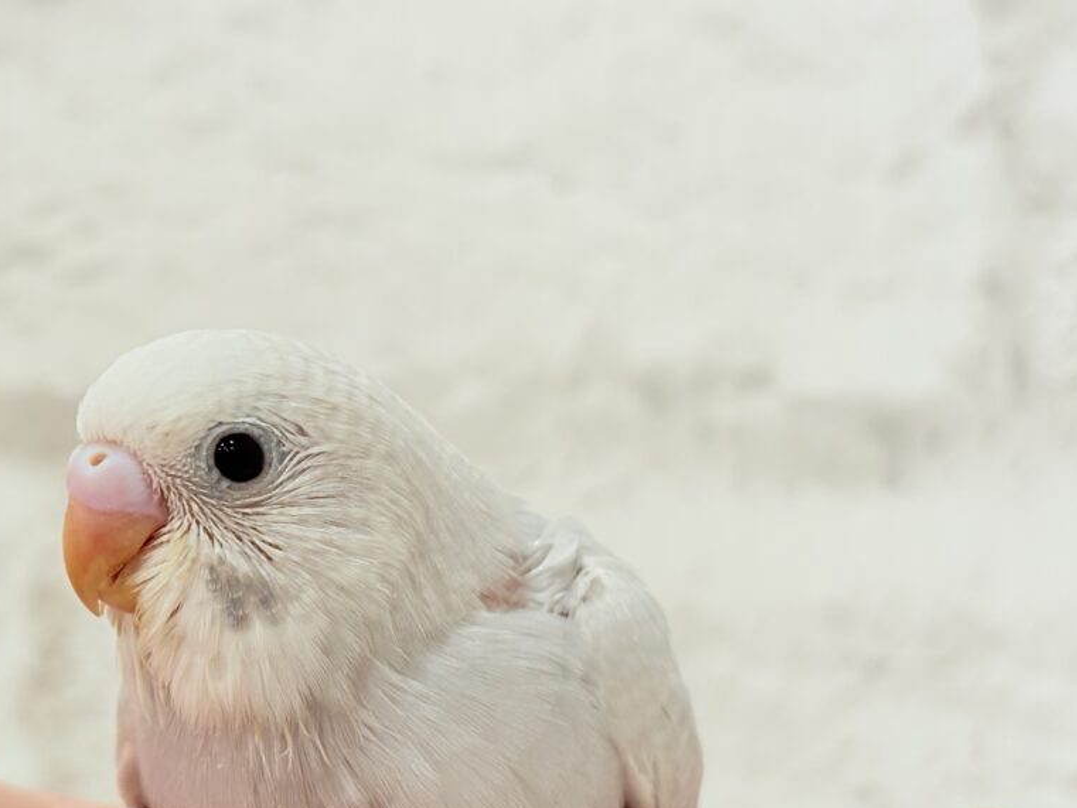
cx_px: 266
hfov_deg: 23.6
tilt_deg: +1.9
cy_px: 478
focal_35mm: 82
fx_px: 2552
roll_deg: -0.7
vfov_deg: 18.0
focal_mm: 5.96
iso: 64
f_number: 1.6
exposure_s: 1/100
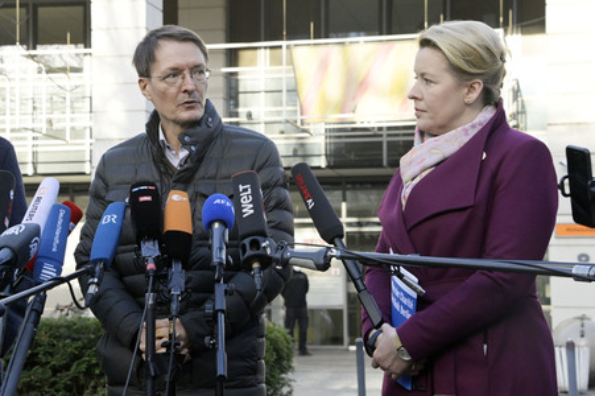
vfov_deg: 18.9
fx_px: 1189
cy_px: 198
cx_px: 298
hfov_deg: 28.1
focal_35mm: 72
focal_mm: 72
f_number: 8
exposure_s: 1/1000
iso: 4000
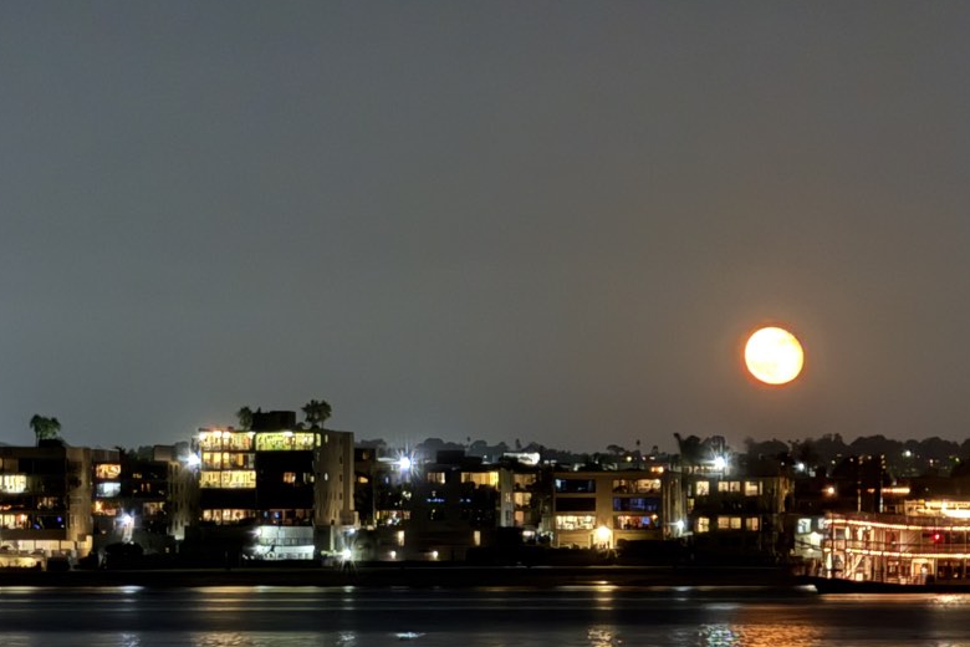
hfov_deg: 9.2
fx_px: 6035
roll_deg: +0.1
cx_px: 553
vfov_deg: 6.1
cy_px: 528
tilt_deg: +0.3
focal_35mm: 224
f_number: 2.8
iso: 3200
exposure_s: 1/7
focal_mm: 15.66
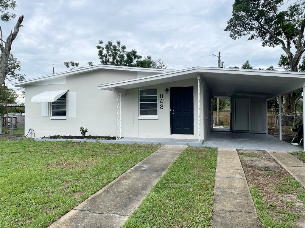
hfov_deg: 67.3
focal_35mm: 26
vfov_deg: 53.1
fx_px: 229
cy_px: 114
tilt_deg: +0.1
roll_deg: +0.7
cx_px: 152
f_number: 1.6
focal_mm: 4.2
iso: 32
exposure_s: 1/3401
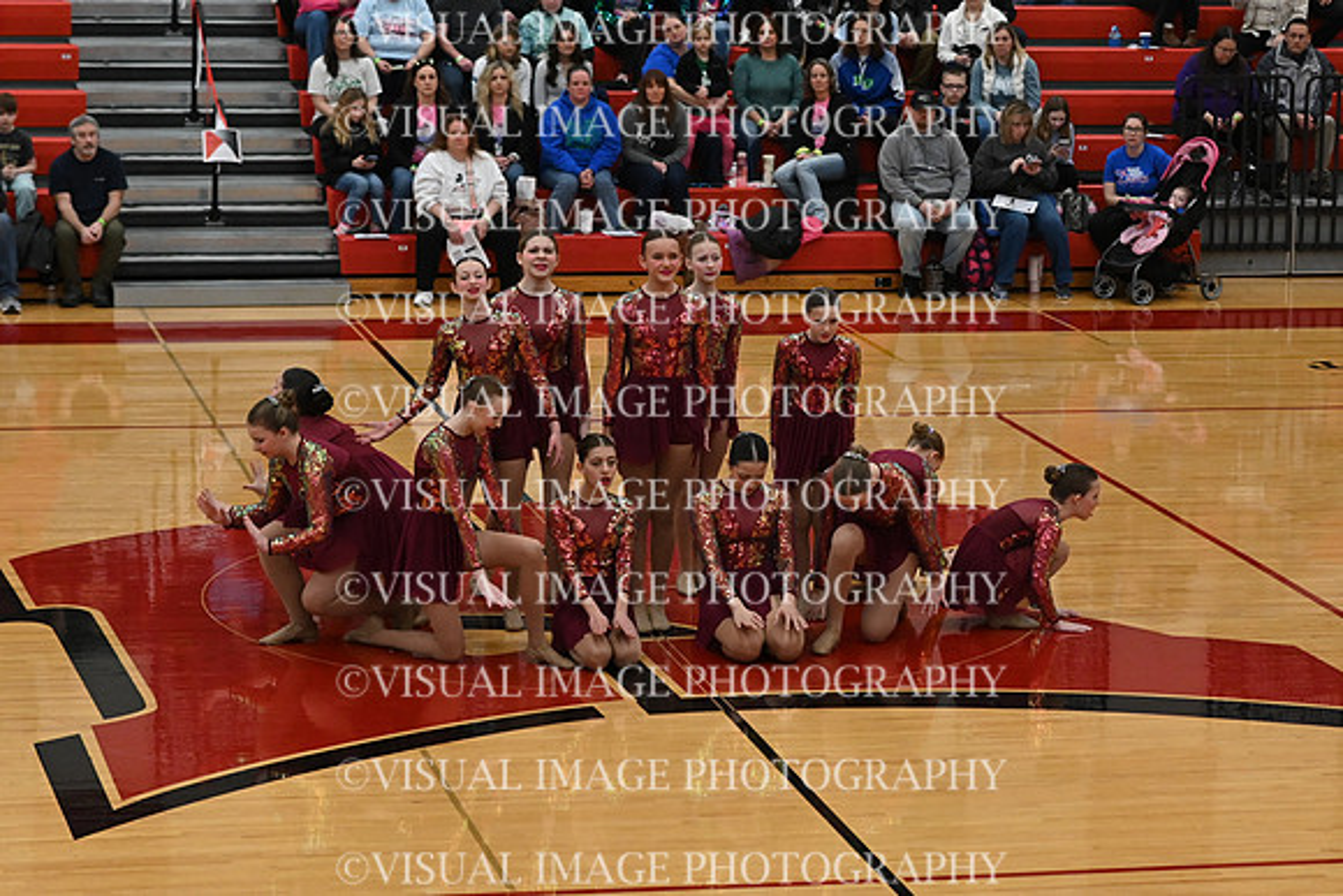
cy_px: 448
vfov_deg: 13.0
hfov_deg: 19.5
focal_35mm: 105
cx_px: 672
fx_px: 3918
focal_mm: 70
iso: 3200
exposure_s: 1/400
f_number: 4
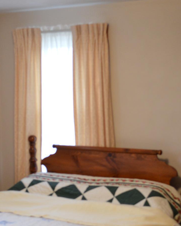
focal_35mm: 76
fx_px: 509
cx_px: 69
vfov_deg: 24.9
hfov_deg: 20.1
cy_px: 152
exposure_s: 1/20
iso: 800
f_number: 4
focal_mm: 24
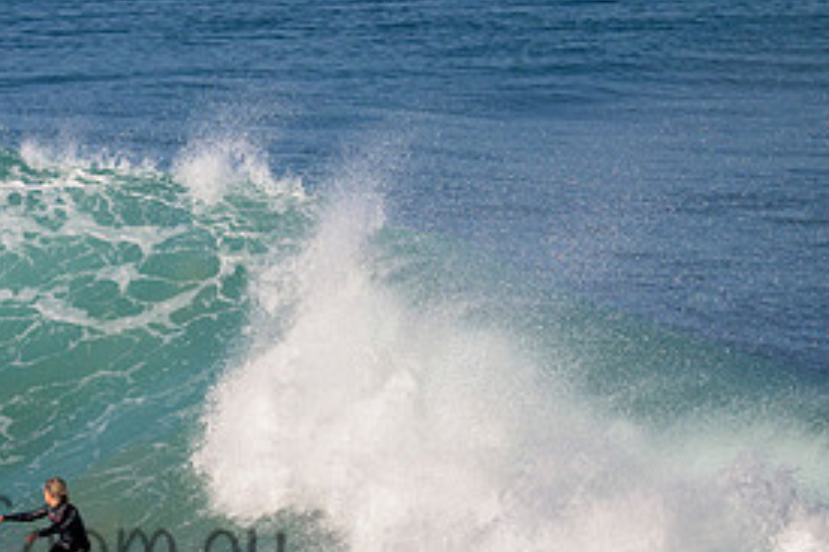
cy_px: 517
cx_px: -33
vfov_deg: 1.7
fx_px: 18457
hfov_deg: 2.6
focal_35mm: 802
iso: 1250
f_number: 11
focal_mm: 380
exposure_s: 1/2000
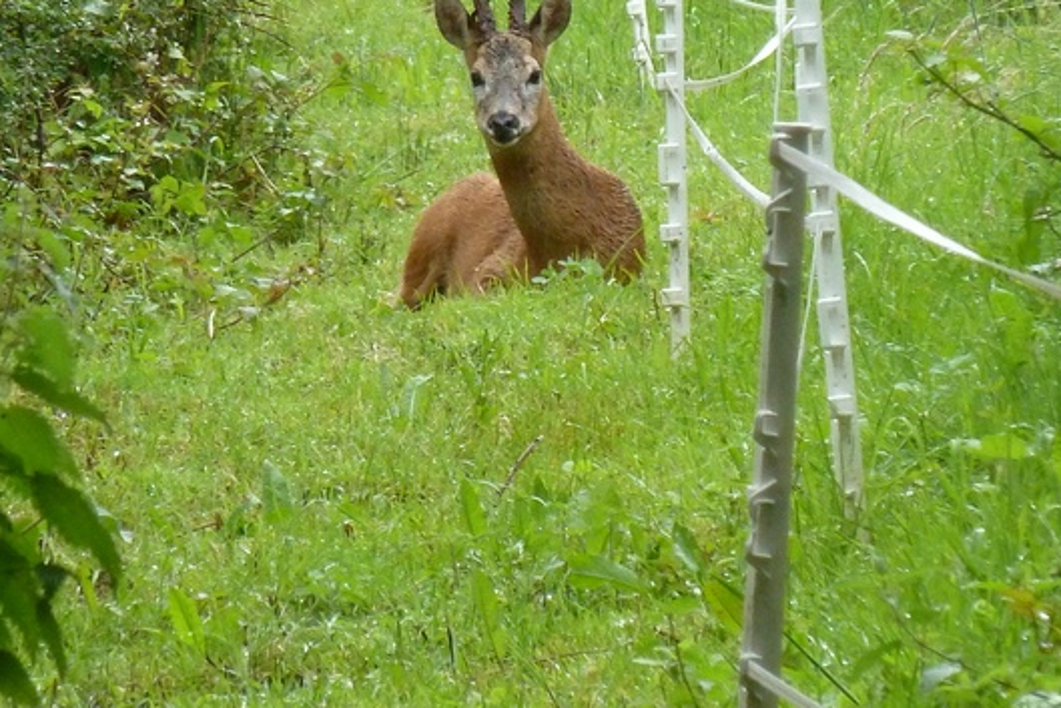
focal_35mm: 627
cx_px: 505
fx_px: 18483
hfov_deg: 3.3
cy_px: 251
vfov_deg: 2.2
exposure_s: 1/125
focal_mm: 49.2
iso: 400
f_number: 4.9
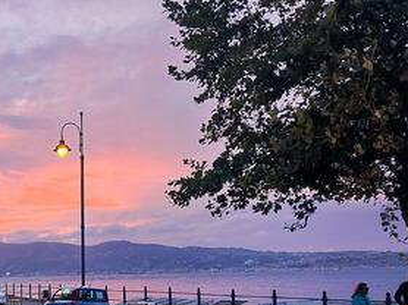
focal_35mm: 54
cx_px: 51
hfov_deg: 33.9
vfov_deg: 26.6
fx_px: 636
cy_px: 234
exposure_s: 1/100
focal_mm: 4.7
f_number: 1.79
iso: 490
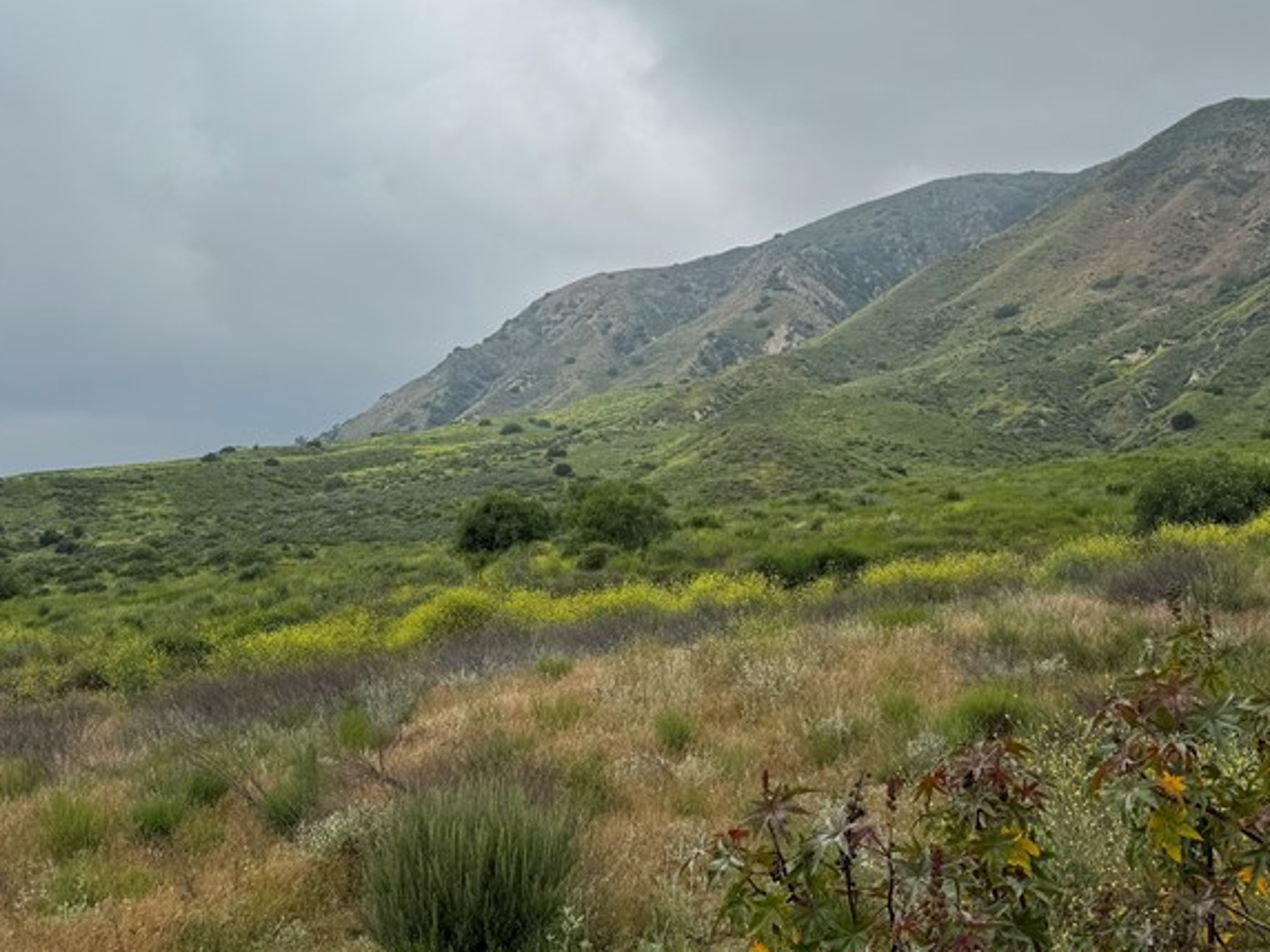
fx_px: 1578
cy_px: 375
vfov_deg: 33.5
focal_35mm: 43
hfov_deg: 43.8
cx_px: 679
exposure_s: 1/6410
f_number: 1.78
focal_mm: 6.76
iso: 80
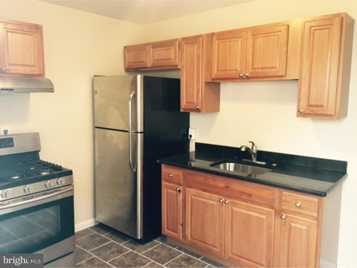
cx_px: 178
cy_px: 134
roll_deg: -1.0
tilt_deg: -7.7
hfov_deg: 61.7
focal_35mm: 29
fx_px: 299
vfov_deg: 48.2
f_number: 2.2
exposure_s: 1/30
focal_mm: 4.15
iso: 160
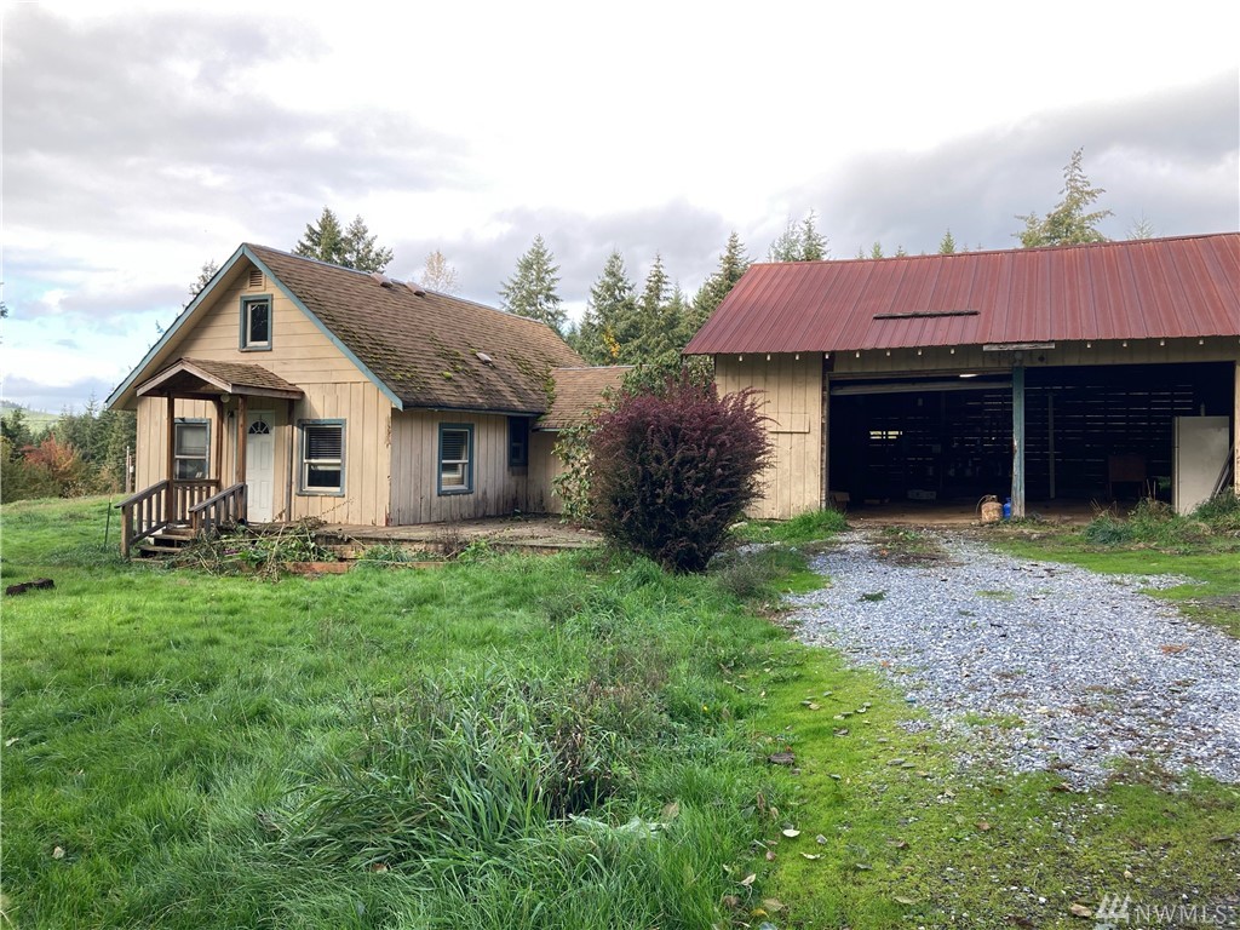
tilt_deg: -0.8
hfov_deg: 63.4
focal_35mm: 28
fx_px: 1003
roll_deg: -1.8
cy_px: 465
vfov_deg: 49.7
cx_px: 620
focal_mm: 3.99
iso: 20
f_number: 1.8
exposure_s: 1/129
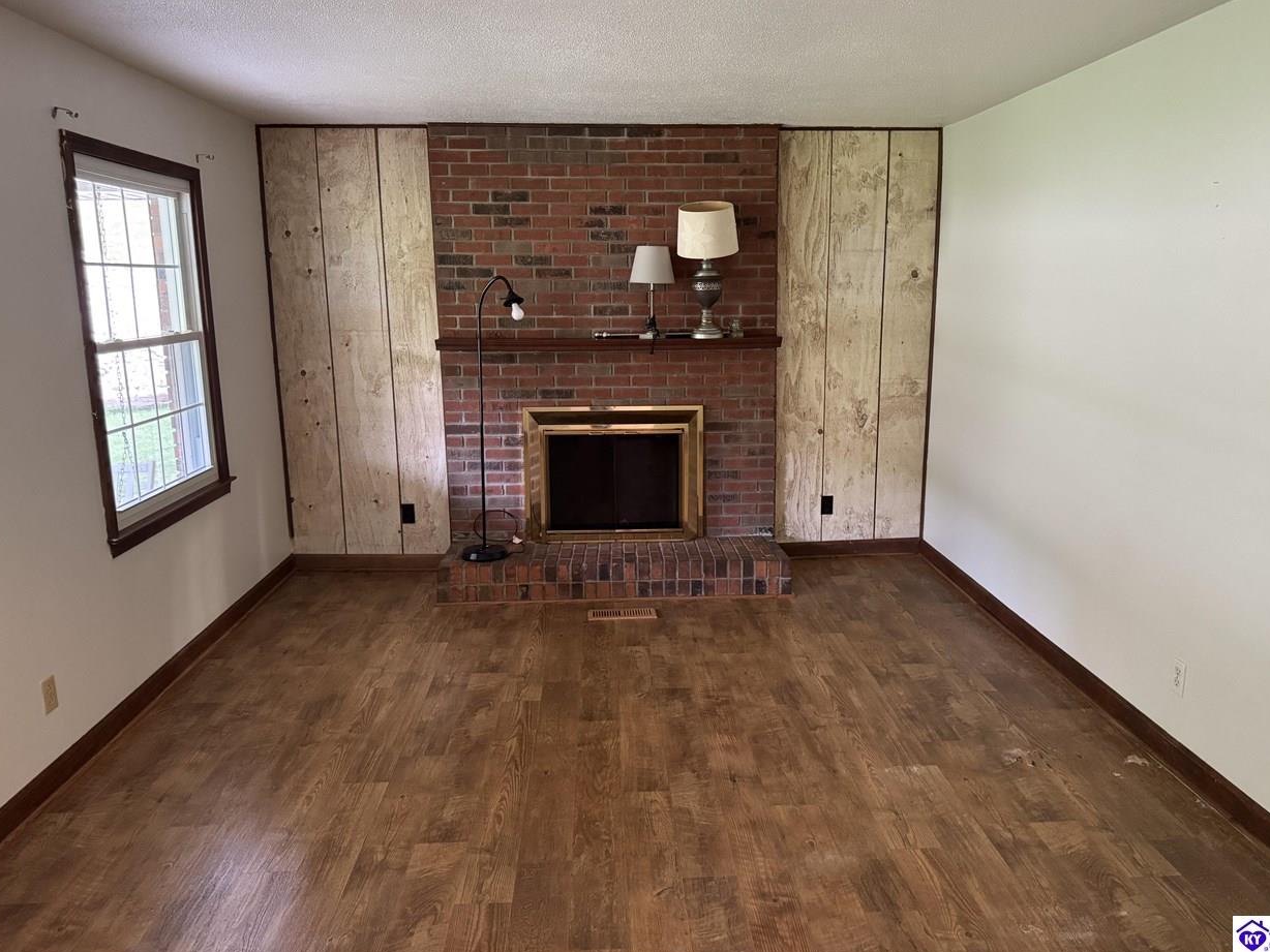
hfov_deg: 69.4
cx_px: 654
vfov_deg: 54.9
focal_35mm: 25
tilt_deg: -11.6
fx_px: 917
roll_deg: +0.5
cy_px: 462
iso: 800
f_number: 1.78
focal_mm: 6.76
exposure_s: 1/60
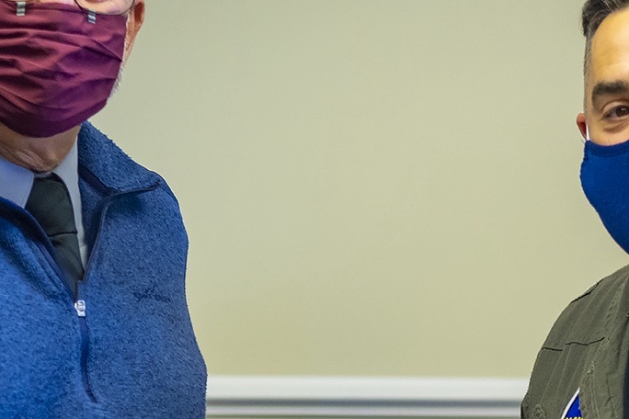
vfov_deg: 12.5
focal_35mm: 109
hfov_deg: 18.7
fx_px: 1904
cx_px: 351
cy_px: 307
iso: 800
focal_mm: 46
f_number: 2.8
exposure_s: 1/100
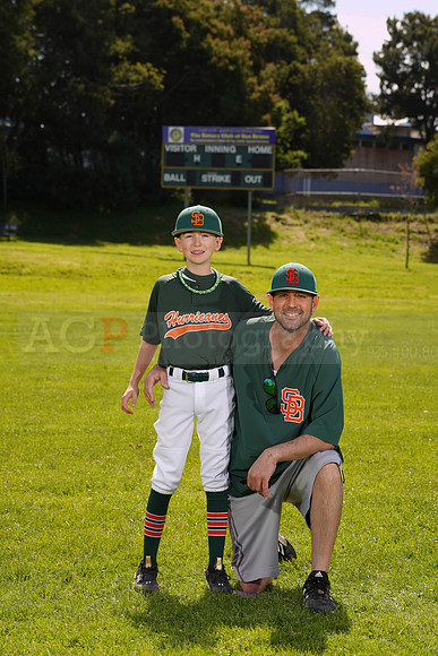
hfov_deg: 13.7
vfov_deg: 20.4
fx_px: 1824
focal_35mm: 100
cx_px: 219
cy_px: 328
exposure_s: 1/160
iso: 80
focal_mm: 100
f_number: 9
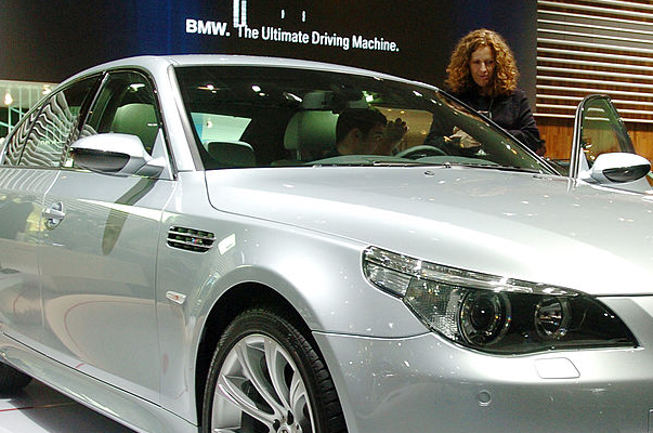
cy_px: 250
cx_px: 434
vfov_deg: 24.1
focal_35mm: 56
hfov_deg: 35.4
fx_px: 1014
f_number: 4
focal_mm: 22
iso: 400
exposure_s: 1/125
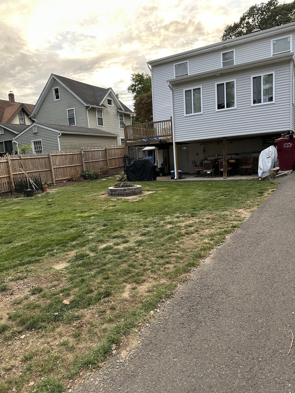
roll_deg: +1.6
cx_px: 148
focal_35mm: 24
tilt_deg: -7.8
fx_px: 273
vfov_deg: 71.6
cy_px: 196
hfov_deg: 56.8
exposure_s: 1/121
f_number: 1.78
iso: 125
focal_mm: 6.86
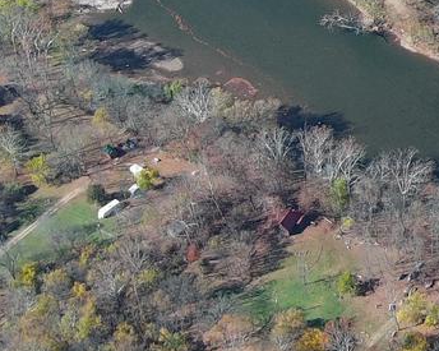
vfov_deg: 9.2
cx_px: 835
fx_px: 2104
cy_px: -196
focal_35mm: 162
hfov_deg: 11.0
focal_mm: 10.57
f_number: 2.8
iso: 100
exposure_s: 1/480
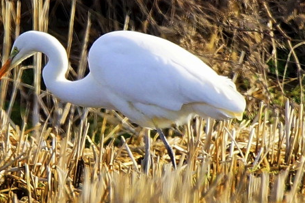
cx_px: 1
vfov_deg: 1.0
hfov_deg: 1.5
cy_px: 1
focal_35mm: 1413
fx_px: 11966
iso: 800
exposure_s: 1/640
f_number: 8
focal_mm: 600
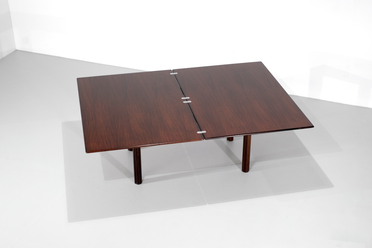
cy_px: 124
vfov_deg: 25.5
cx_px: 186
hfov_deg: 37.5
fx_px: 548
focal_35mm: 53
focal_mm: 35
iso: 800
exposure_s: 1/30
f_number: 8
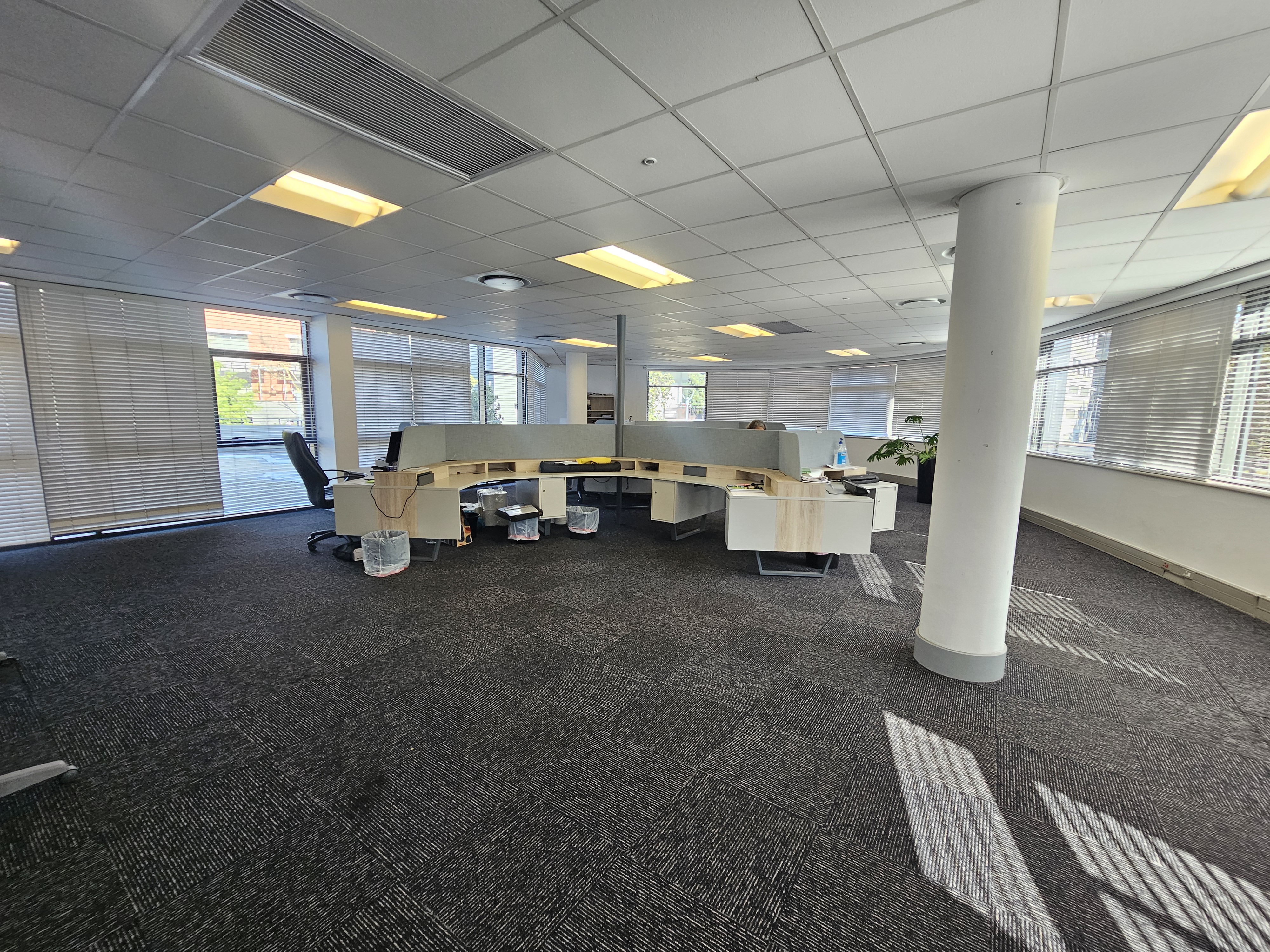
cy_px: 476
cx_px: 635
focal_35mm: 13
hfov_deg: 106.2
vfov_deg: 89.9
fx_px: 477
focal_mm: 2.2
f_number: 2.2
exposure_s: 1/60
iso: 125
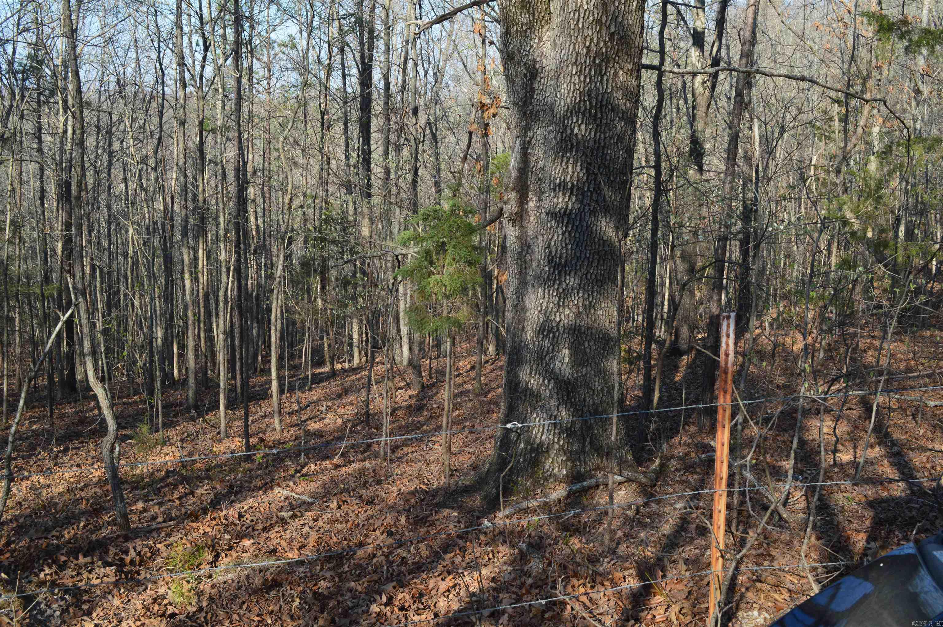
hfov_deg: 49.6
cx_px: 472
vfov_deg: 34.1
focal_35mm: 39
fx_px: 1021
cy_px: 314
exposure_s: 1/200
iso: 400
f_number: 10
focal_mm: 26
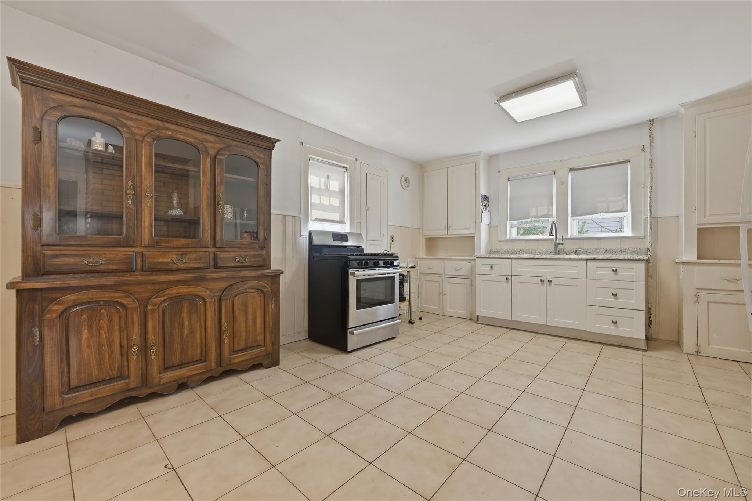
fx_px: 292
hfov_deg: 104.3
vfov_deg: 81.2
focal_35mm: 14
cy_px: 250
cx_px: 376
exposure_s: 1/3.33
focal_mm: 14
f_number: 11
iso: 100
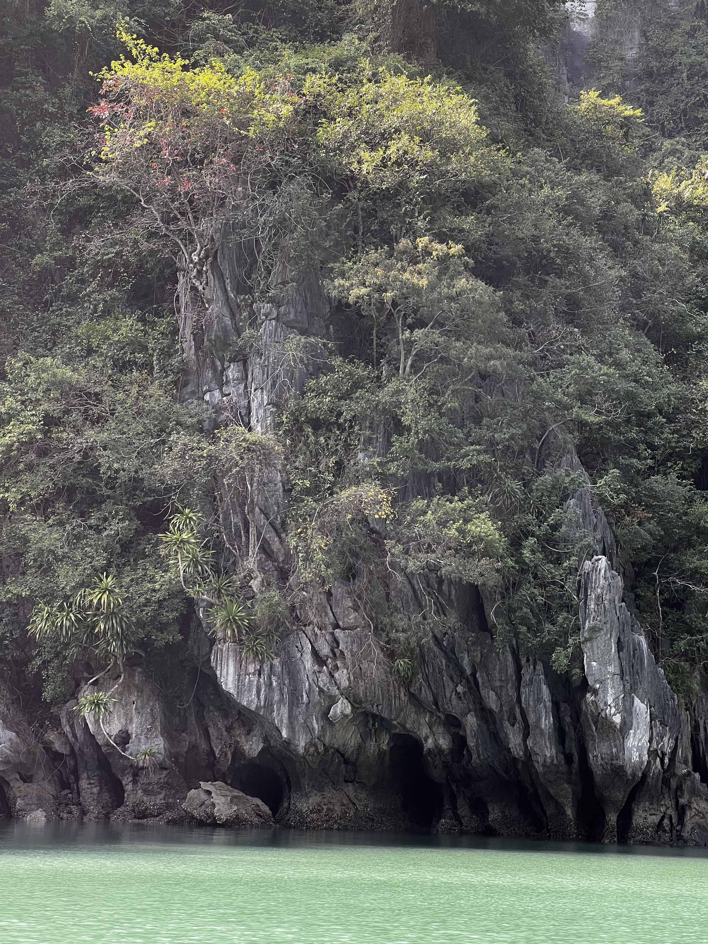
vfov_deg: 25.3
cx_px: 354
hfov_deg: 19.1
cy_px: 472
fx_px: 2100
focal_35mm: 77
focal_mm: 9
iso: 40
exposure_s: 1/99
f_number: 2.8
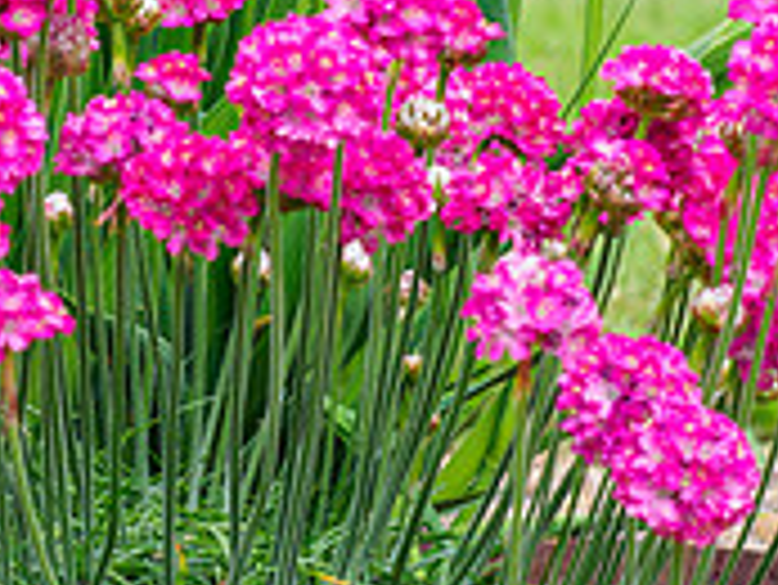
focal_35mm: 416
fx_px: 9356
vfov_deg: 3.6
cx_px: -108
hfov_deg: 4.7
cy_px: 11
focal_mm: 62
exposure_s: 1/200
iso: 200
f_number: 7.1
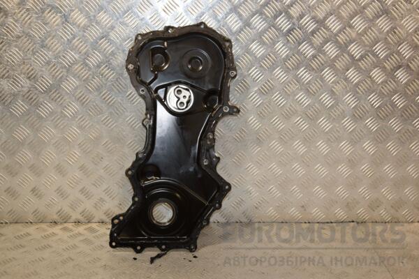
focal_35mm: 51
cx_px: 210
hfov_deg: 38.9
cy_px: 140
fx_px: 594
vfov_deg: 26.5
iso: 800
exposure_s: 1/200
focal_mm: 34
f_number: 5.6
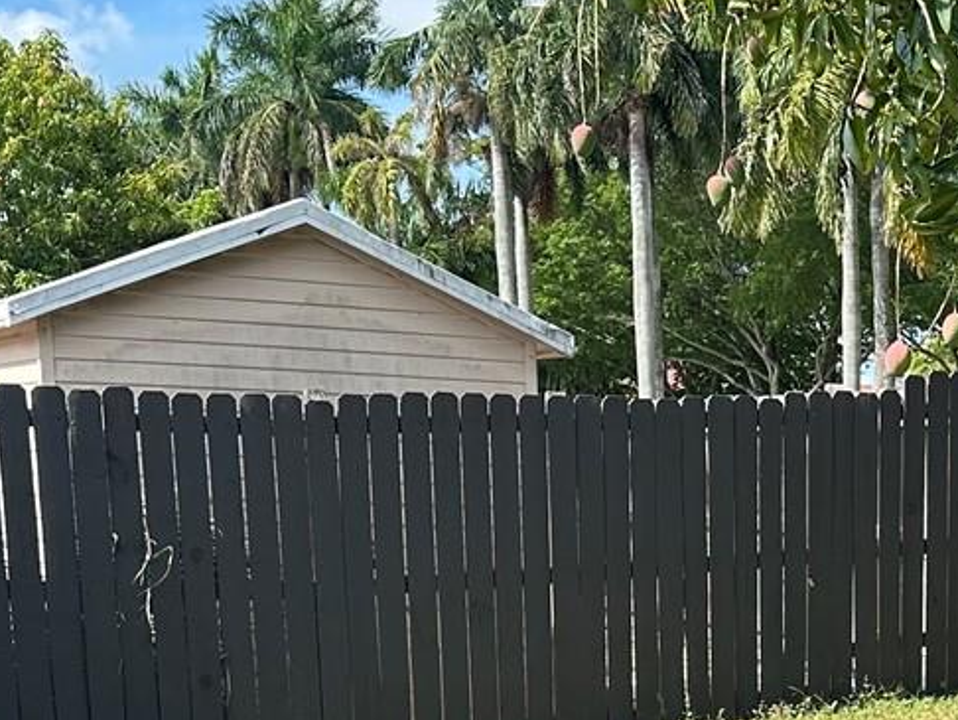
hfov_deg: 23.4
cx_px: 1017
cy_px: 880
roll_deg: -0.8
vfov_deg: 17.7
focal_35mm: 79
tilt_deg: -11.1
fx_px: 2187
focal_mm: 6.86
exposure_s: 1/1587
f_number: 1.78
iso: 80
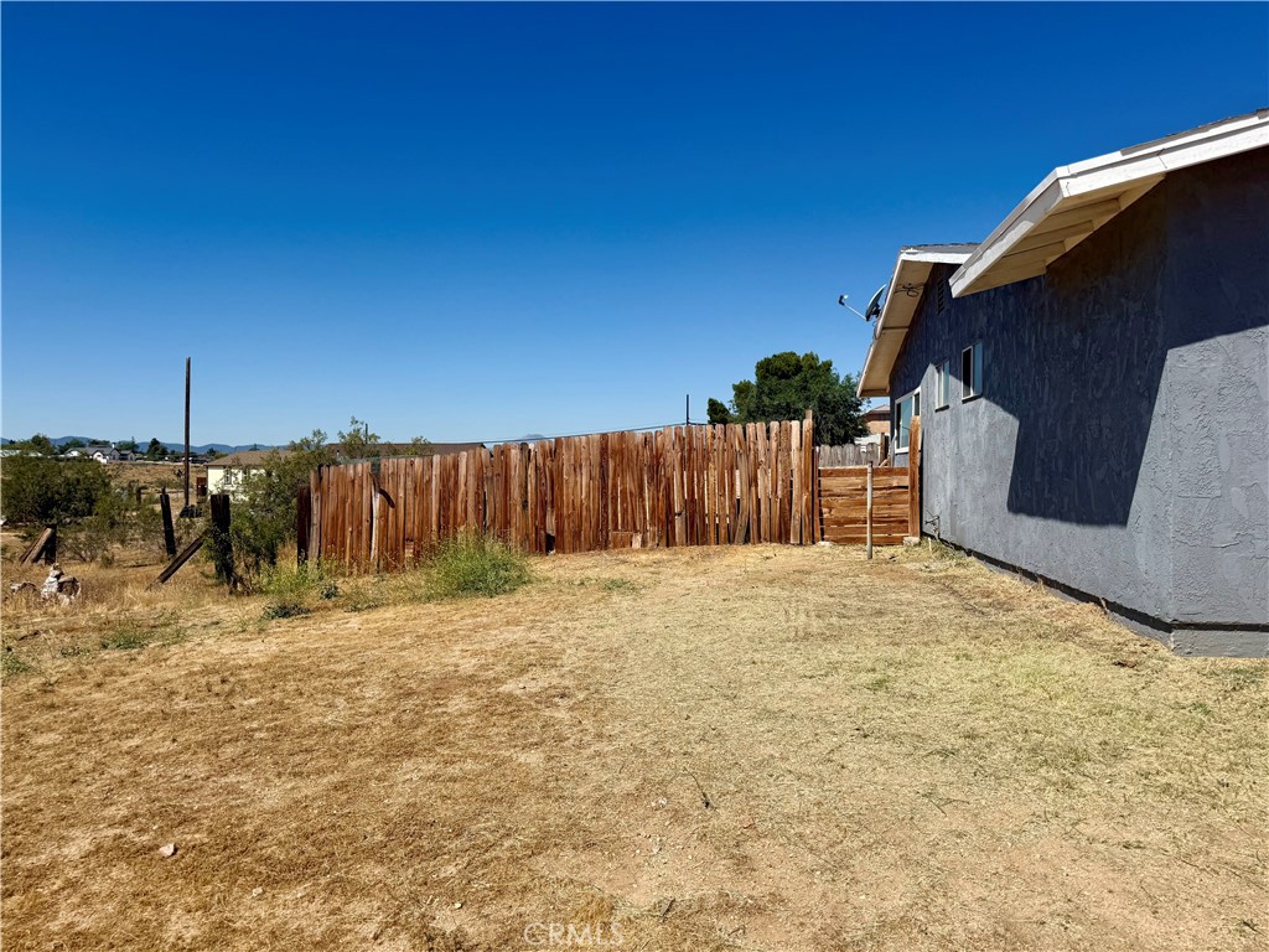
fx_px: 880
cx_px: 634
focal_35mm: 24
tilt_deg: +0.6
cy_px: 476
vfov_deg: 56.8
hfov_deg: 71.6
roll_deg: -2.5
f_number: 1.78
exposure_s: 1/8130
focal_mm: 6.76
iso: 80
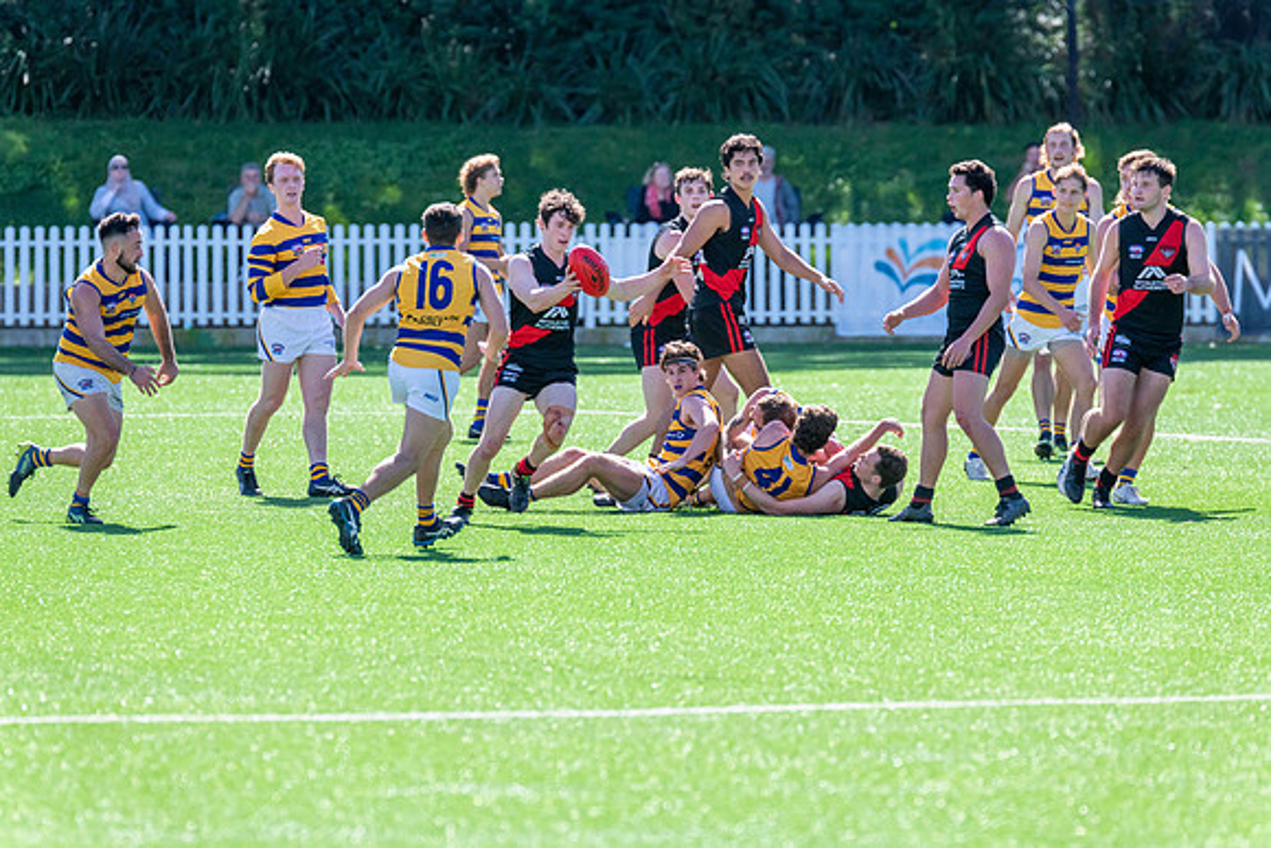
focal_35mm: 430
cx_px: 636
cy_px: 424
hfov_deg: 4.8
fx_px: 15180
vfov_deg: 3.2
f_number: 7.1
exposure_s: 1/2000
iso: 800
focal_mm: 420
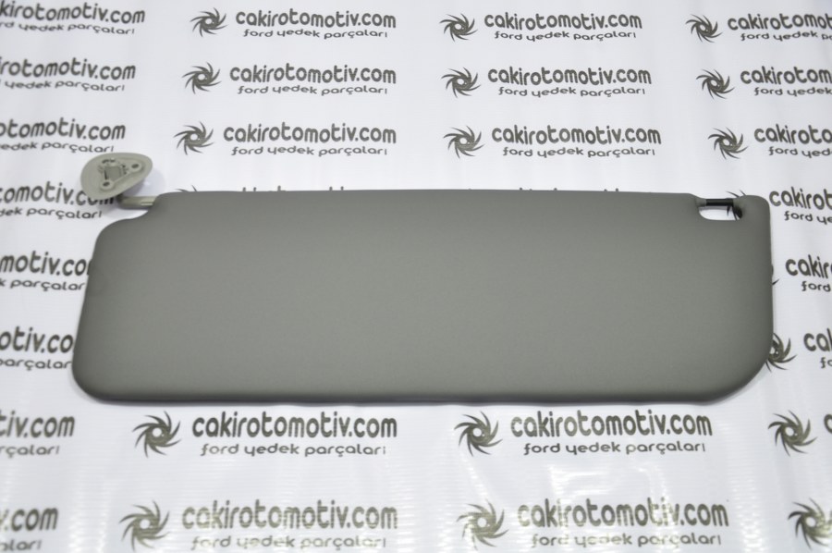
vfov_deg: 34.1
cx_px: 416
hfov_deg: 49.6
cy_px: 276
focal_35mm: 39
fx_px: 900
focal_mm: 26
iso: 280
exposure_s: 1/40
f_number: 4.5
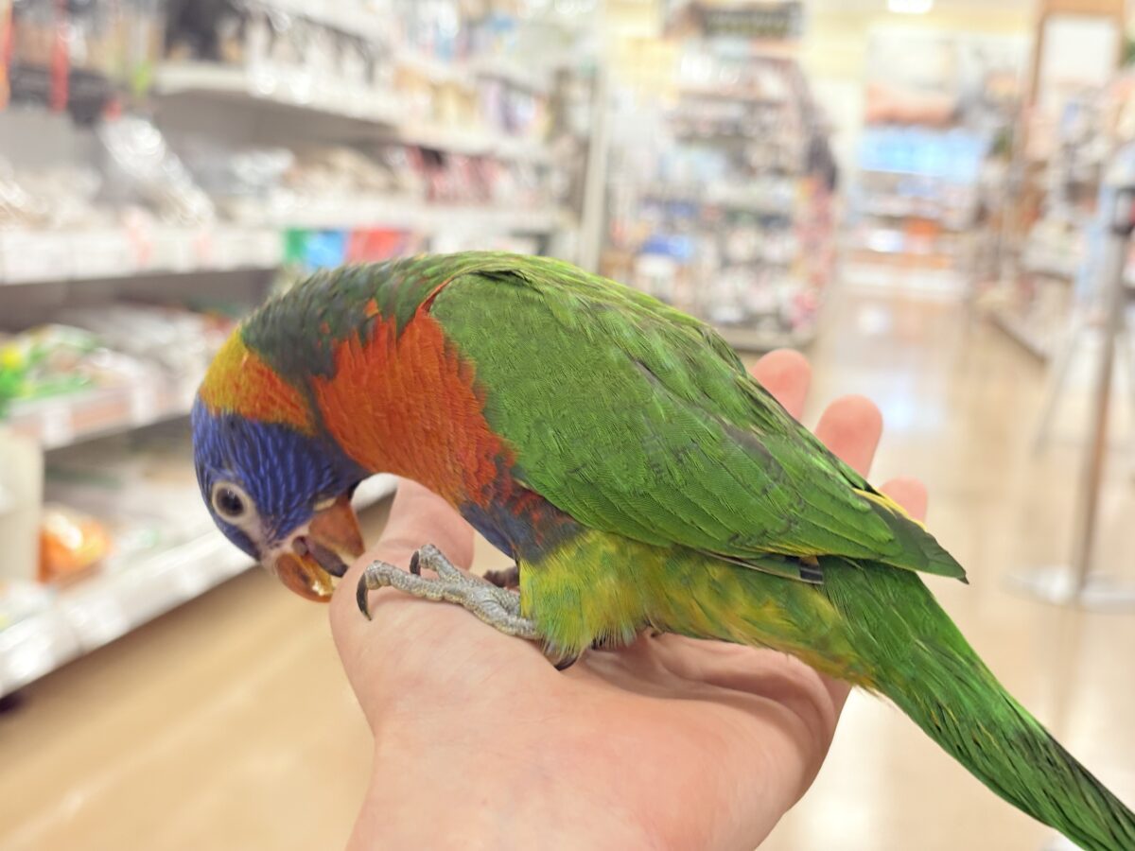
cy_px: 426
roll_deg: -4.6
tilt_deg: -6.9
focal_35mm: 52
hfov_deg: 36.8
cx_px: 568
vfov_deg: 28.0
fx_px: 1705
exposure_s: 1/50
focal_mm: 5.96
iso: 80
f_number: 1.6
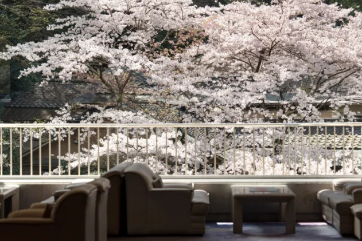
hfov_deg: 17.6
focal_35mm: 116
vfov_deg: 11.8
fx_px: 1167
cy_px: 114
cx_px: 181
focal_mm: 61
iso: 64
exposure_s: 1/800
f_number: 3.2
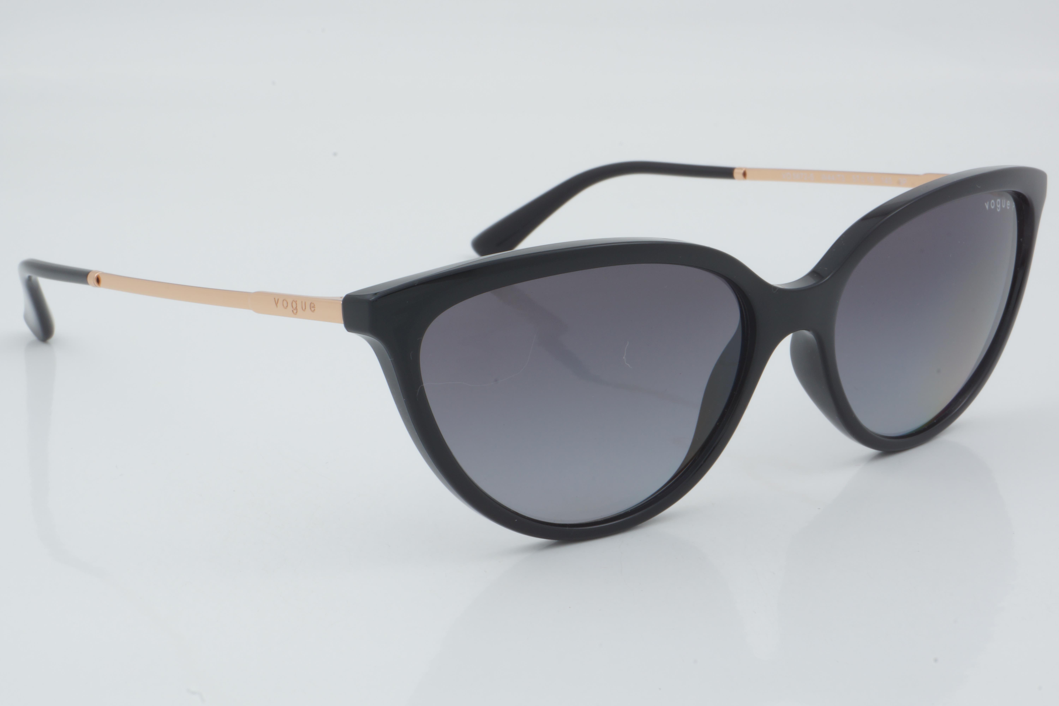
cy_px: 353
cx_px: 530
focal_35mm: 75
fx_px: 2206
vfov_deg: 18.2
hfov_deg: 27.0
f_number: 32
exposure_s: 1/3
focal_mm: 50
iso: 100
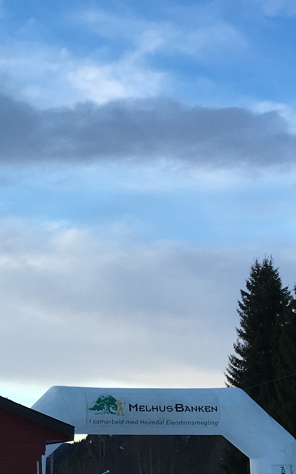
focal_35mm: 85
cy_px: 257
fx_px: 1097
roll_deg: +0.6
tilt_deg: +11.6
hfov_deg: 14.7
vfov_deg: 24.4
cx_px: -90
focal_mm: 4.15
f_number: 2.2
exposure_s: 1/384
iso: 25
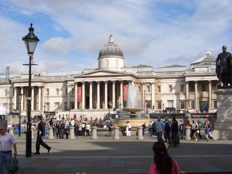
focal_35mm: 55
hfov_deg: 34.9
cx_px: 116
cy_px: 87
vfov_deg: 26.6
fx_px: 369
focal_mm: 11.4
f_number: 5.6
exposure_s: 1/500
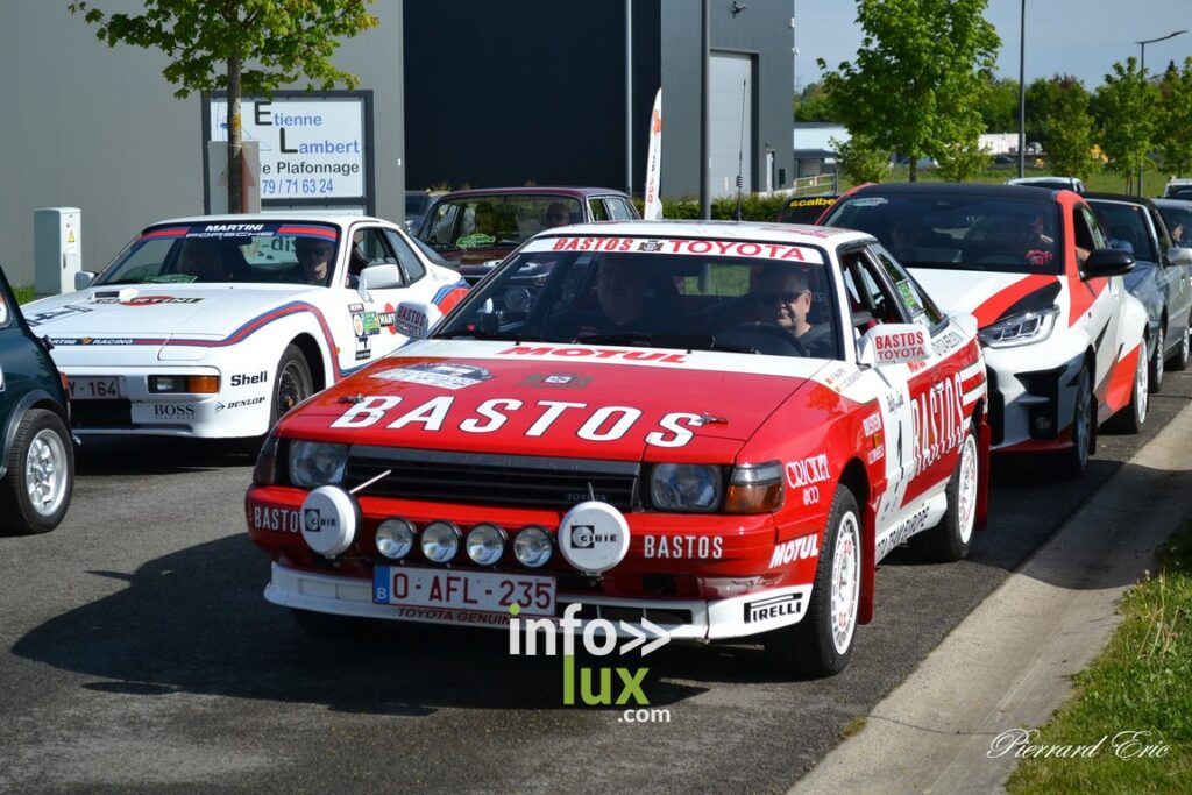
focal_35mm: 78
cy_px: 398
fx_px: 2583
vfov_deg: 17.5
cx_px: 596
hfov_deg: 26.0
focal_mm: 52
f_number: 7.1
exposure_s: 1/2000
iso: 400
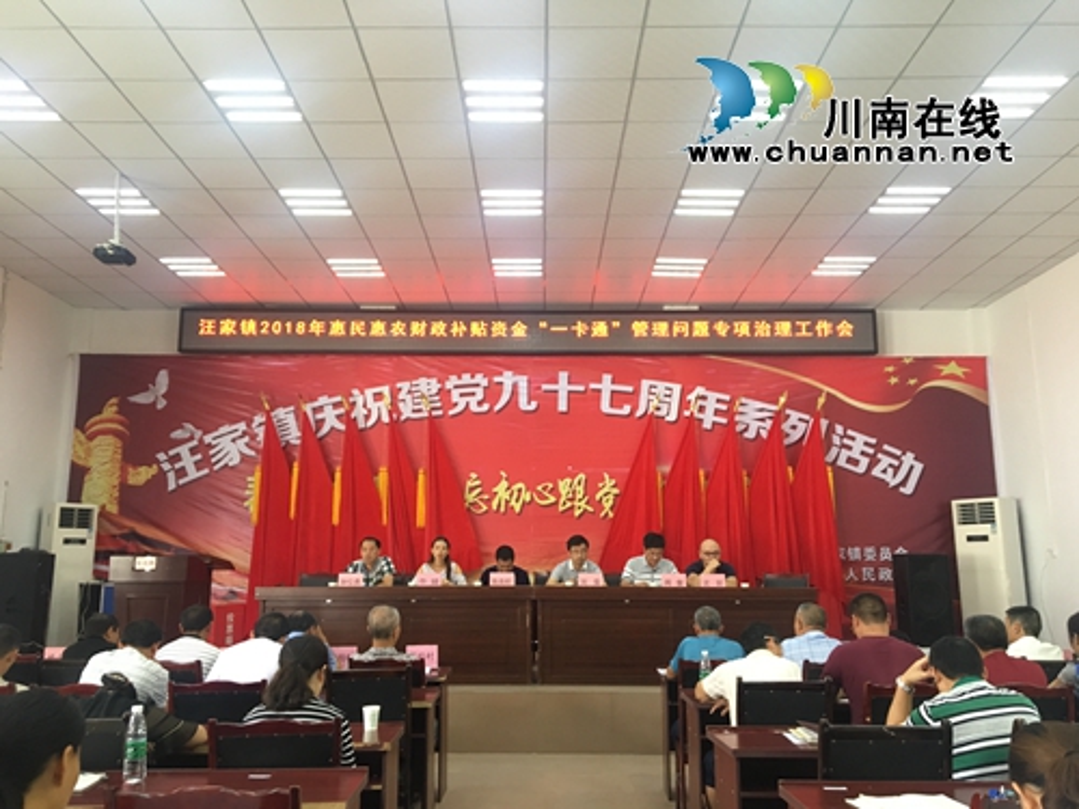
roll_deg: -0.1
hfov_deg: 61.7
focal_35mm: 29
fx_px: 904
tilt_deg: +11.6
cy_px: 404
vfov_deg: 48.2
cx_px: 540
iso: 125
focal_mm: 4.15
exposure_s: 1/33
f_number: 2.2
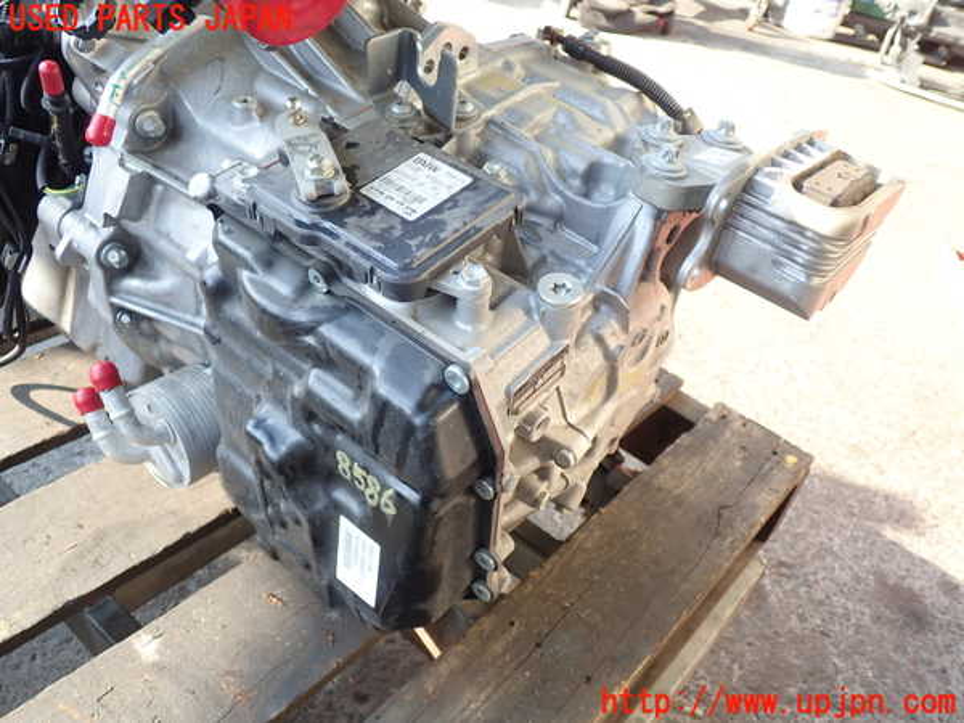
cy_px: 362
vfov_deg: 46.8
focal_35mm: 30
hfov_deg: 60.0
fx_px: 835
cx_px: 482
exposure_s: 1/125
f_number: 2.3
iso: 100
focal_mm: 5.5
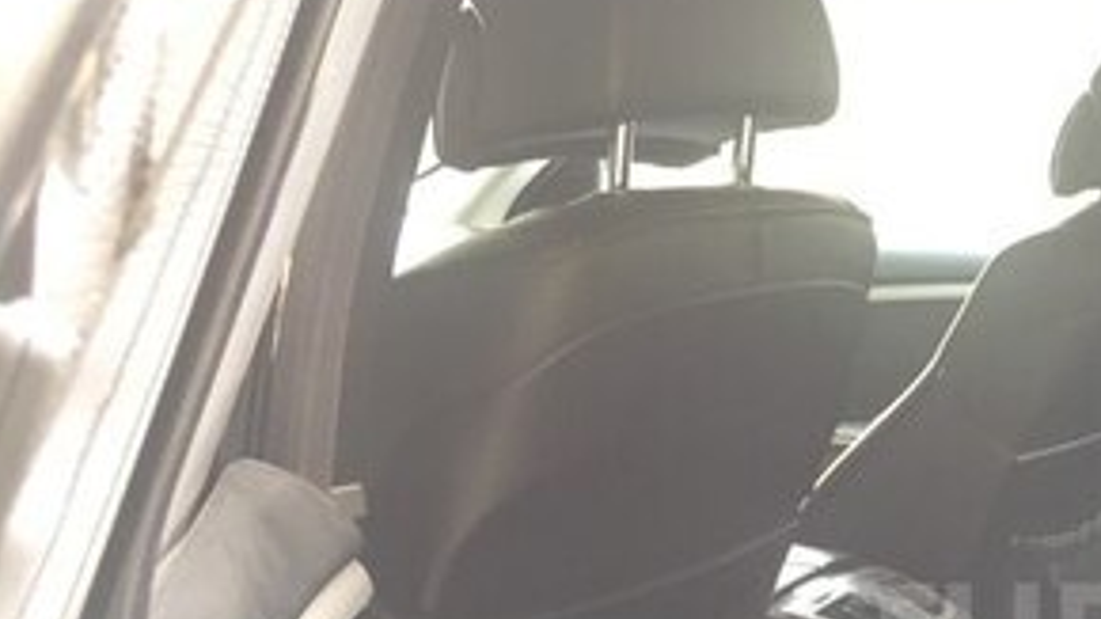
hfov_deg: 26.8
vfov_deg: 16.4
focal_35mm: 72
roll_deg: +0.9
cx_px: 1238
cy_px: 640
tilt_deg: -14.8
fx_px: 2102
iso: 80
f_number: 2.2
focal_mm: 4.15
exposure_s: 1/33
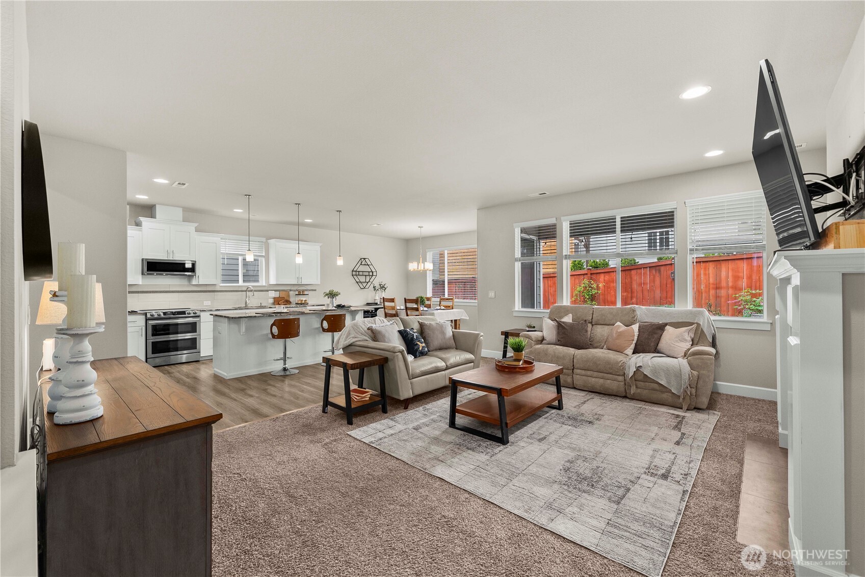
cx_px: 432
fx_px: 336
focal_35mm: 14
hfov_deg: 104.3
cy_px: 288
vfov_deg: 81.2
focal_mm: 14
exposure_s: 1/13
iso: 1250
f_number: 7.1
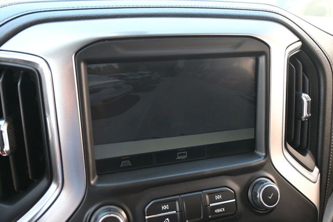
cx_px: 166
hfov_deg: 59.5
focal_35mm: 32
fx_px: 291
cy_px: 111
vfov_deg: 41.7
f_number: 4
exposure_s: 1/125
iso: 800
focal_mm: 21
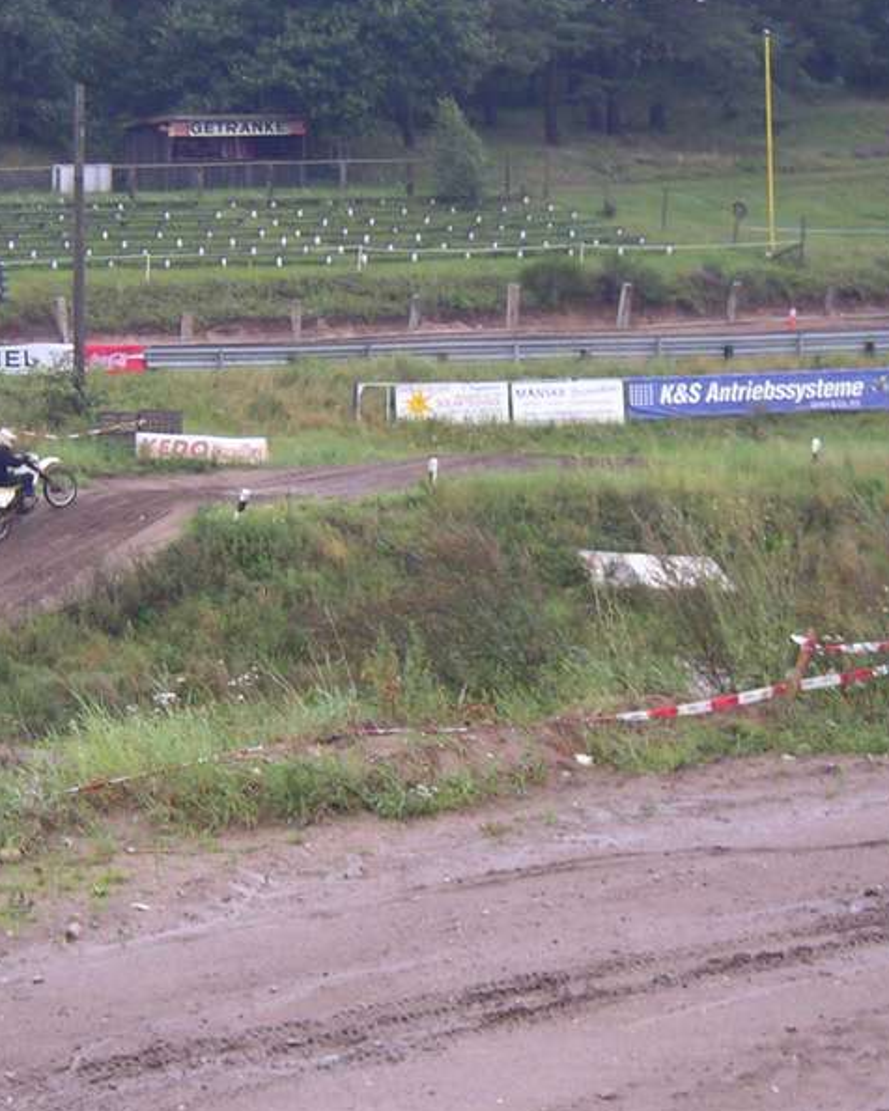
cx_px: 146
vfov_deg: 13.7
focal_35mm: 141
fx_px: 4637
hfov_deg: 10.9
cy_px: 538
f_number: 3.7
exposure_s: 1/160
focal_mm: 13.3
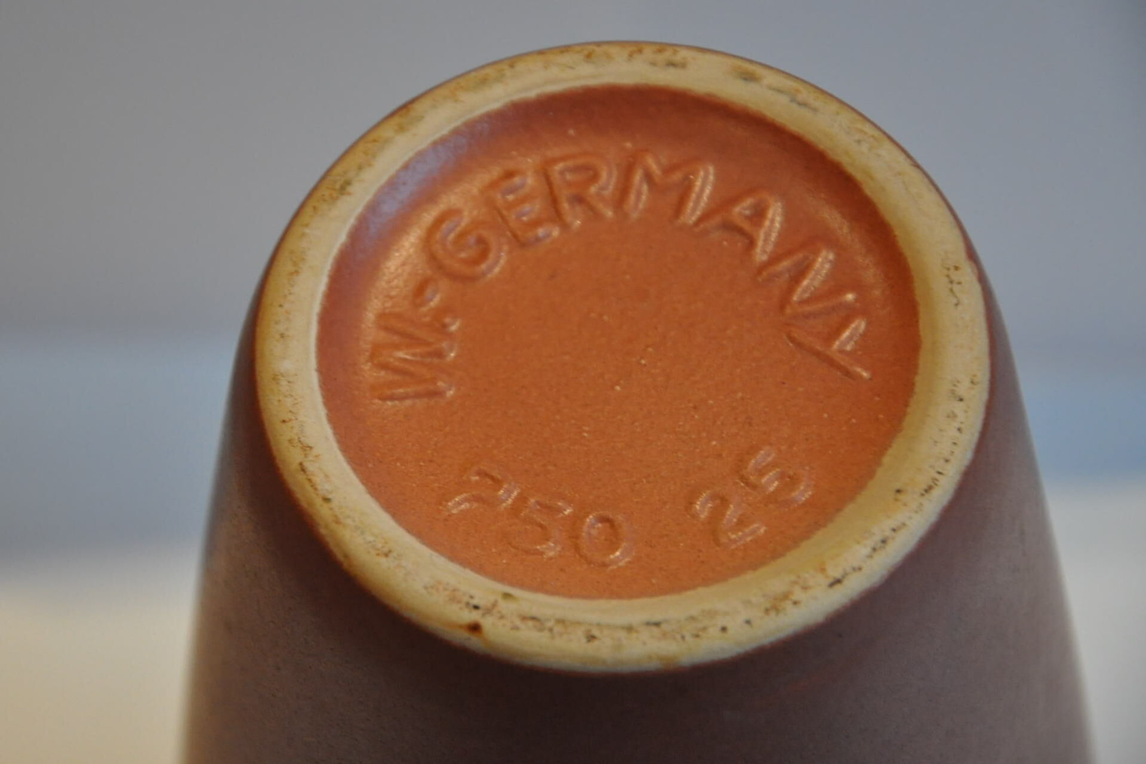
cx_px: 573
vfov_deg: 8.7
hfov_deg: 13.0
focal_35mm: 158
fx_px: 5013
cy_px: 382
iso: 1600
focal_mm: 105
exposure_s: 1/60
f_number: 5.6
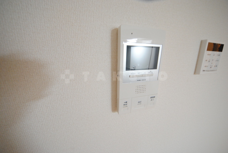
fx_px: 76
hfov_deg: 112.6
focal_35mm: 12
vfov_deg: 90.1
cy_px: 76
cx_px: 114
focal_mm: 8
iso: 800
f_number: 4.5
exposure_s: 1/10
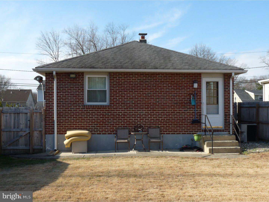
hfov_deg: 41.2
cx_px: 134
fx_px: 357
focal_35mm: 46
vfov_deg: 31.5
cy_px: 101
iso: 100
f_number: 5.6
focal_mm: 8.2
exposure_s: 1/320
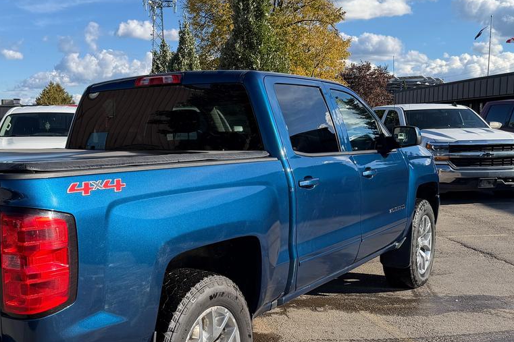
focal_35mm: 42
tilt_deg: -6.8
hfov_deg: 45.3
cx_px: 149
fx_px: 599
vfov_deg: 31.9
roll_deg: +0.3
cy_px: 187
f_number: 1.78
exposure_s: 1/3425
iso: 80
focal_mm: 6.76
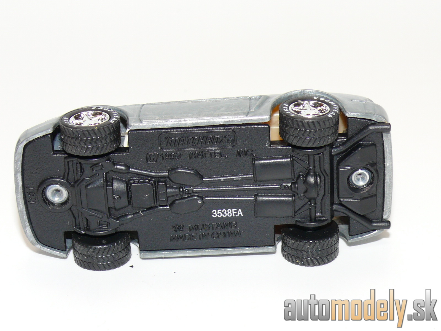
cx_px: 220
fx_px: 1312
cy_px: 166
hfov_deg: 19.1
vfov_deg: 14.4
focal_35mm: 103
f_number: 4
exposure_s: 1/30
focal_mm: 13.6
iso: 100
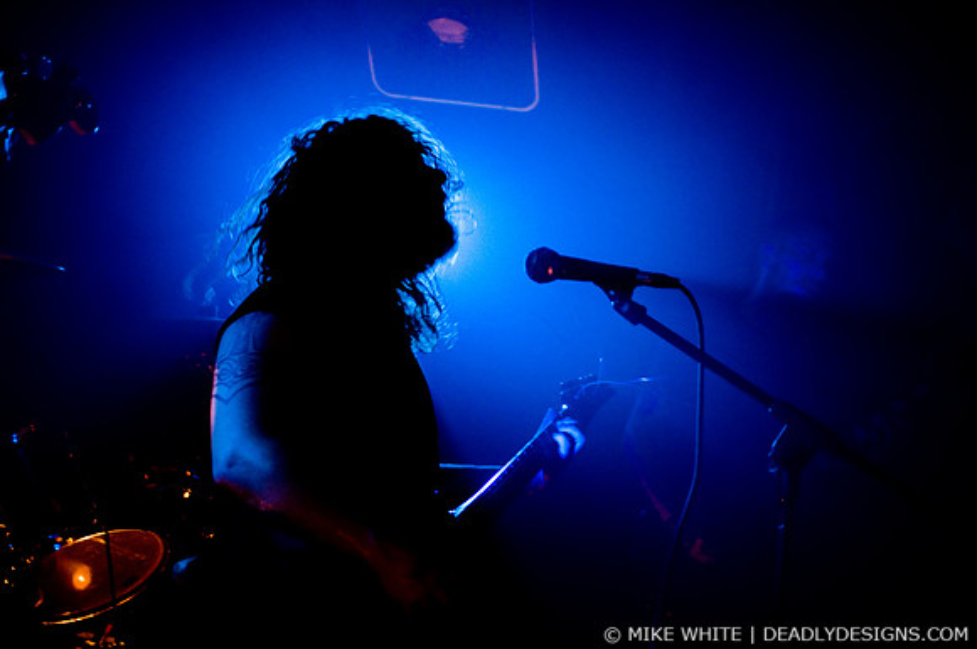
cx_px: 488
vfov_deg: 29.8
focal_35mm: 45
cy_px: 324
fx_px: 1220
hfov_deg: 43.7
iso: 1000
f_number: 1.4
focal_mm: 30
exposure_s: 1/80
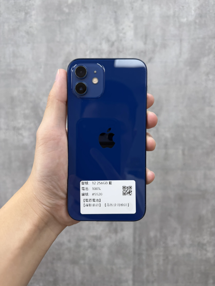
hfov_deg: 56.8
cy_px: 143
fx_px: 199
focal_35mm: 24
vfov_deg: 71.6
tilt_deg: -6.6
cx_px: 108
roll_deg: -0.2
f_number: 1.78
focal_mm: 6.76
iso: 64
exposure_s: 1/120
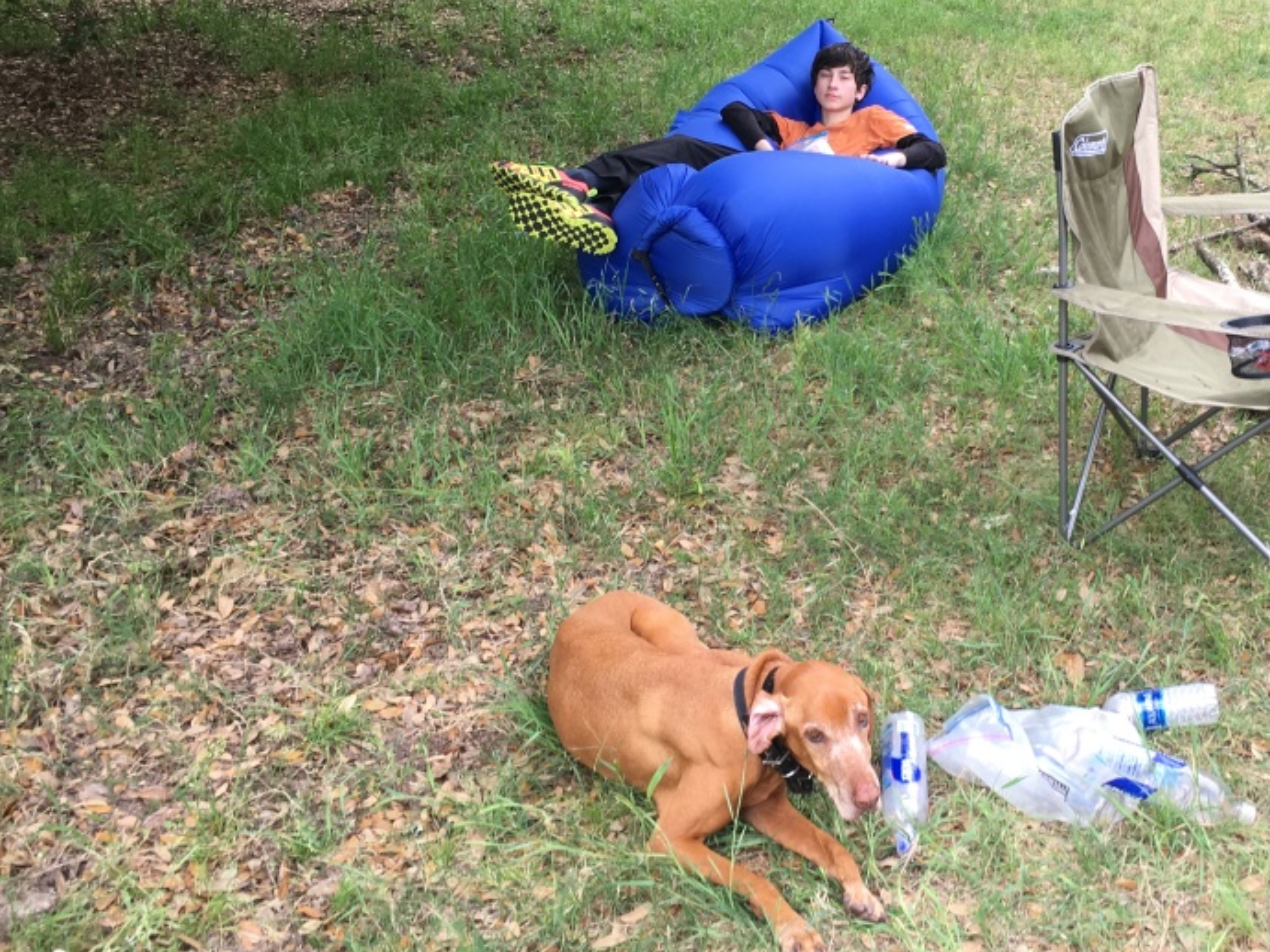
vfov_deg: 33.4
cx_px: 840
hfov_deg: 43.3
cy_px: 364
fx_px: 1577
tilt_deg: -21.1
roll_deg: +2.4
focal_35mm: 43
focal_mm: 4.15
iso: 25
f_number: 2.2
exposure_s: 1/125
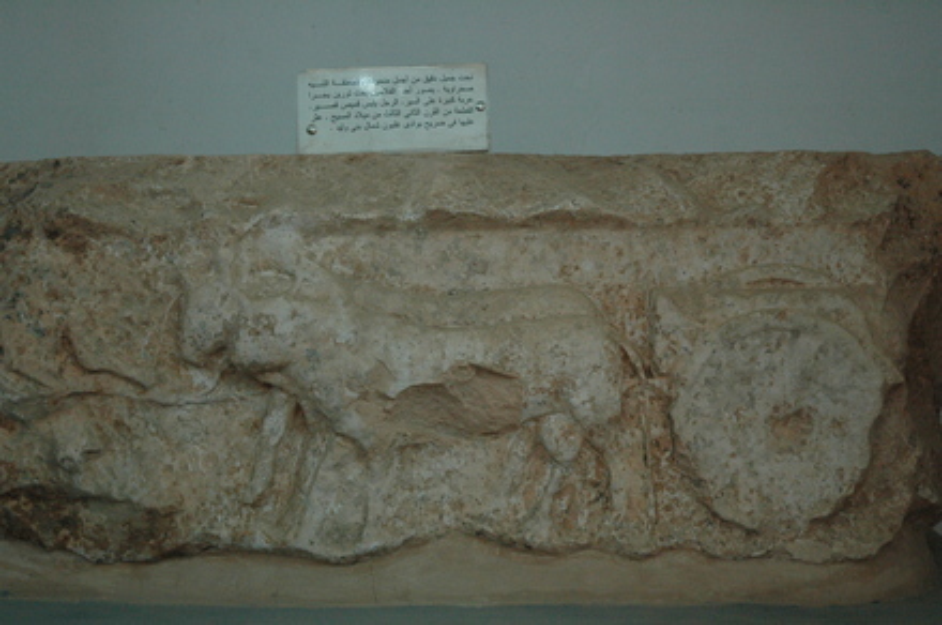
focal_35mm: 57
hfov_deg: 35.1
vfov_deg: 23.7
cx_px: 471
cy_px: 312
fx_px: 1489
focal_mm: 38
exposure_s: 1/30
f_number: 4.2
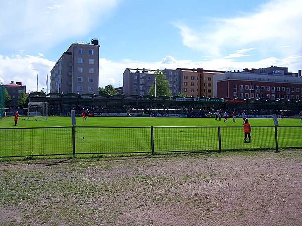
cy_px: 113
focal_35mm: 38
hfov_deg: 49.0
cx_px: 151
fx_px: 331
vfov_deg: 37.7
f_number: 4
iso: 64
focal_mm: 6.3
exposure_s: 1/640
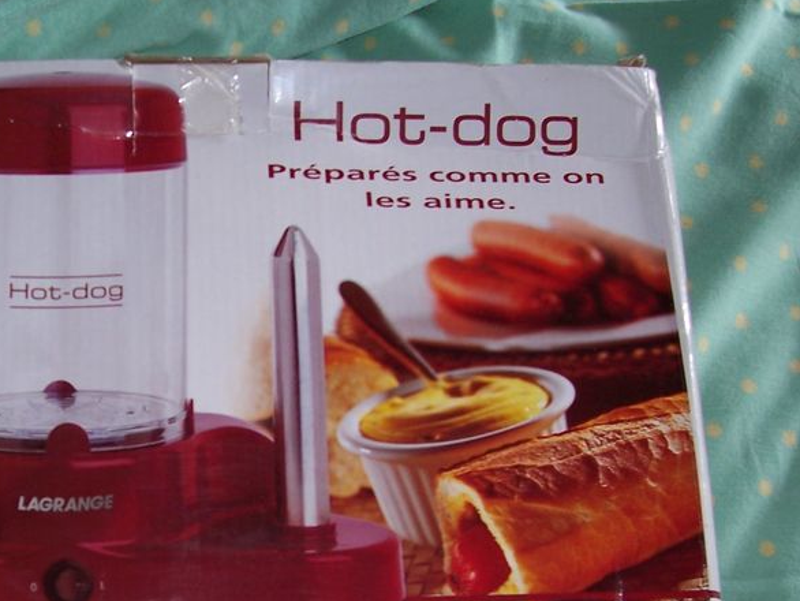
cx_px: 195
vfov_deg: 24.8
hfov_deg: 32.6
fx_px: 1341
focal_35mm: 58
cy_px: 484
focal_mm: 5.6
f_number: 2.7
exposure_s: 1/60
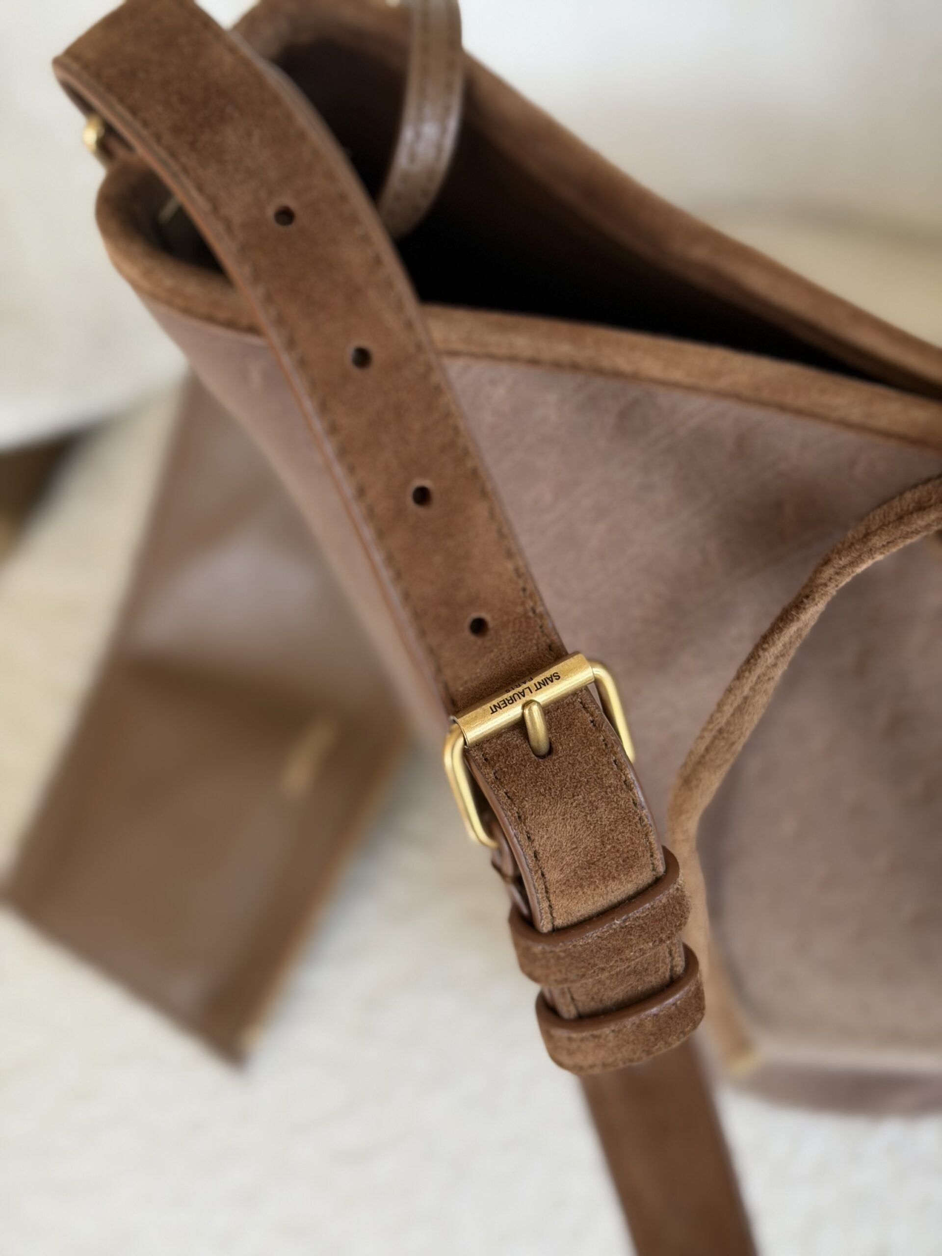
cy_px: 628
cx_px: 471
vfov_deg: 39.7
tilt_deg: -74.6
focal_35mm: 48
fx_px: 1742
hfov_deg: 30.3
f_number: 1.78
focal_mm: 6.76
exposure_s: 1/119
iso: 100
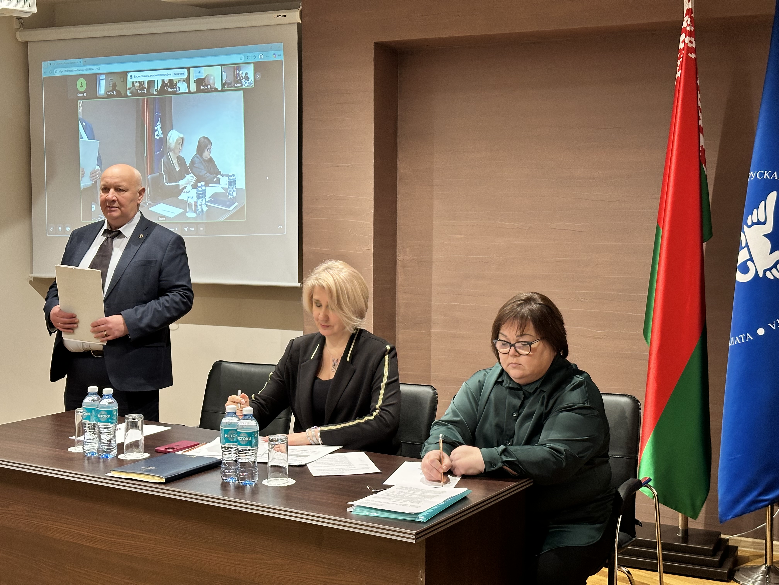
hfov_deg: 39.7
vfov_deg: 30.3
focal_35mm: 48
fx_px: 1080
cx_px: 390
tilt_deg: -3.3
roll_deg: -0.1
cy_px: 292
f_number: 1.78
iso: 200
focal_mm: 6.86
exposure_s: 1/60
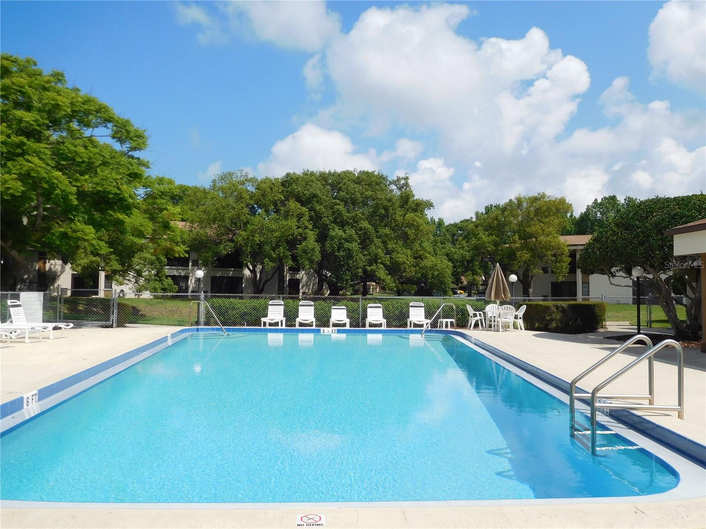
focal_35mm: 25
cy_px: 264
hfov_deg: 69.4
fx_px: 510
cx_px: 353
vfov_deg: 54.9
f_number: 6.8
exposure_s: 1/500
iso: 125
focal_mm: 4.5
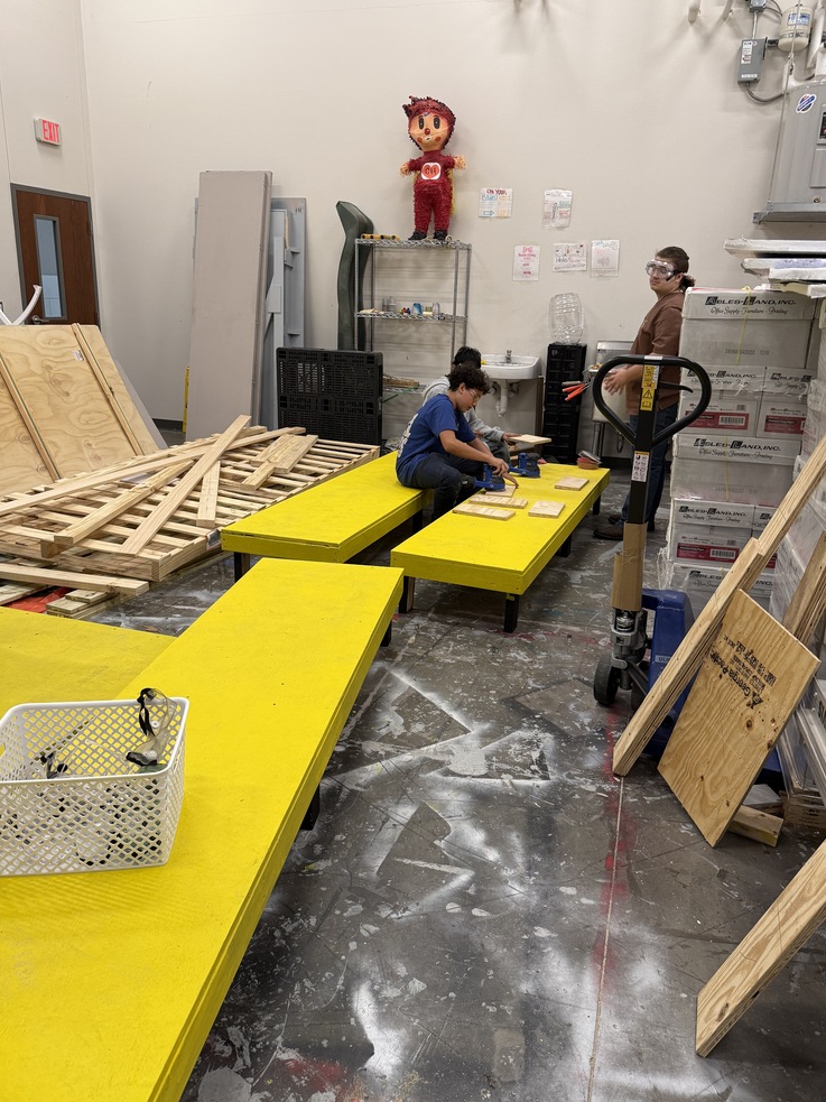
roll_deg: -2.8
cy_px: 546
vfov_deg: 69.4
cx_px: 424
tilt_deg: -17.0
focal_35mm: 25
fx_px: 796
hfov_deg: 54.9
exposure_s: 1/121
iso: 200
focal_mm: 6.76
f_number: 1.78
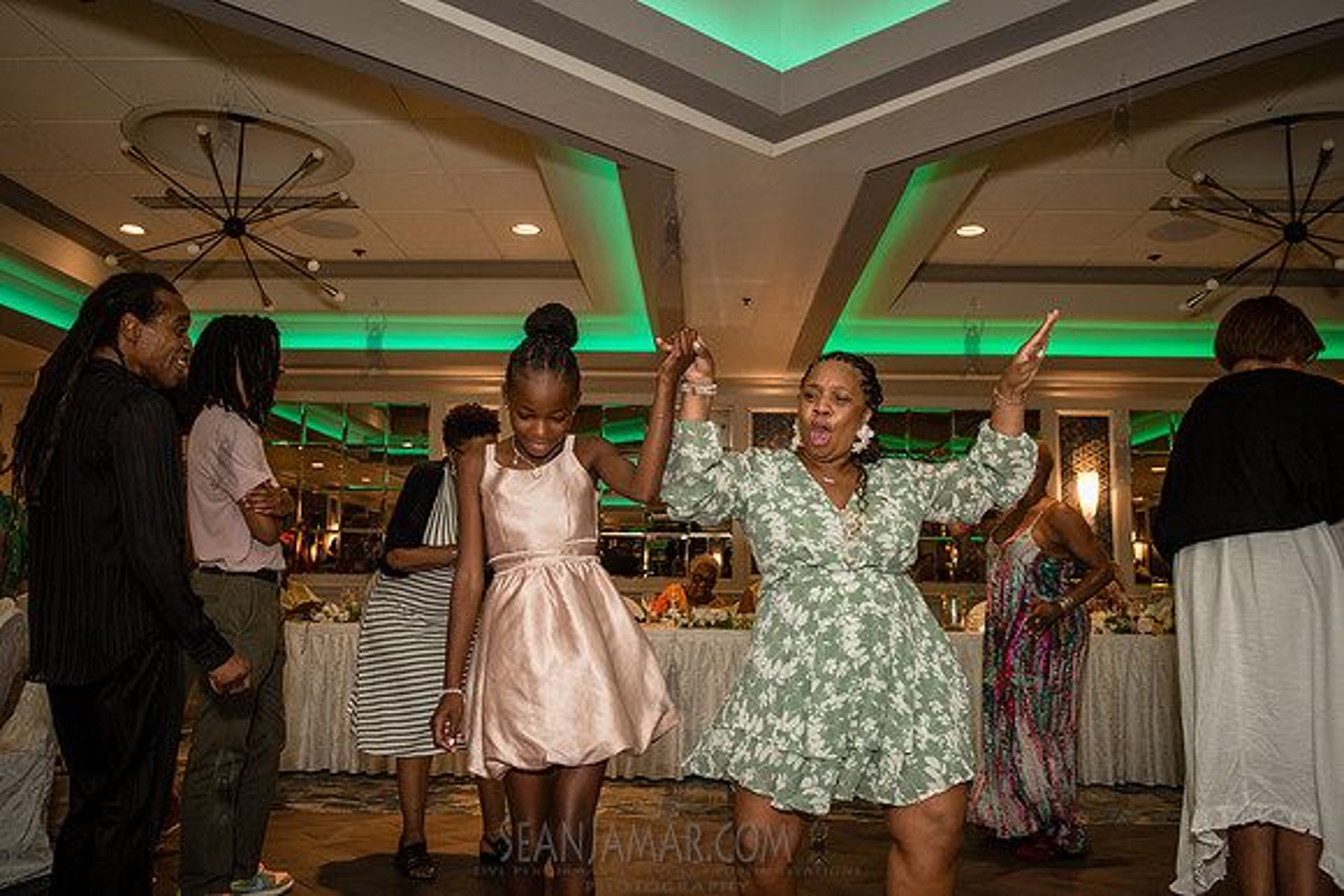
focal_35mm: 28
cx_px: 672
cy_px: 448
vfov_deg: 46.1
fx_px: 1055
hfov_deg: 65.0
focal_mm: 27
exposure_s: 1/160
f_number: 3.5
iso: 1600
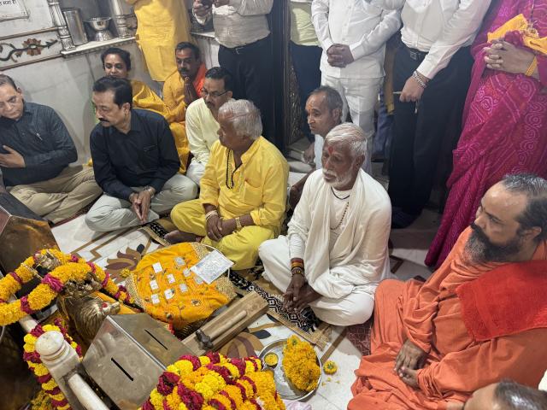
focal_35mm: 24
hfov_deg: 71.6
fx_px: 379
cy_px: 205
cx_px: 274
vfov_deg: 56.8
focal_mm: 6.86
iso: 250
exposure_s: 1/50
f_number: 1.78
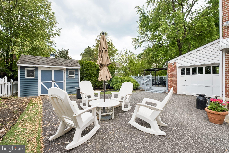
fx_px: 95
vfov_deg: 77.3
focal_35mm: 15
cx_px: 114
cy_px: 76
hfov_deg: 100.4
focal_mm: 10
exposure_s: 1/160
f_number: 8
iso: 250
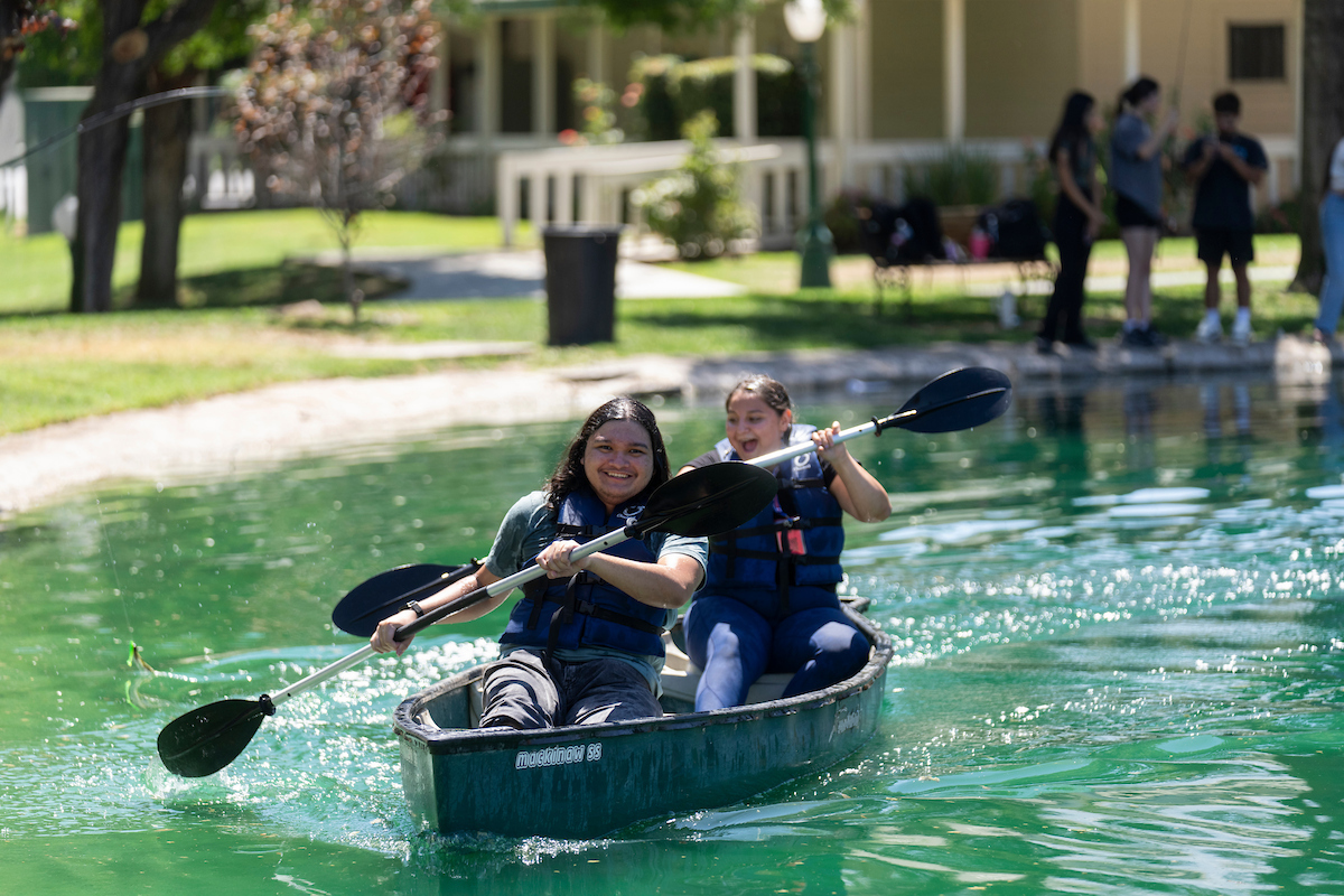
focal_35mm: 155
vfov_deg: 8.9
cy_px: 448
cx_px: 672
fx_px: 5786
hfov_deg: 13.2
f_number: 2.8
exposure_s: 1/1600
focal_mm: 155
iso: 320
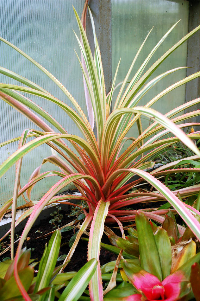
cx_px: 100
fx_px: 325
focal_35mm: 39
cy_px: 150
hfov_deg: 34.2
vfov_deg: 49.6
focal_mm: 26
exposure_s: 1/60
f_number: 4.2
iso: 400
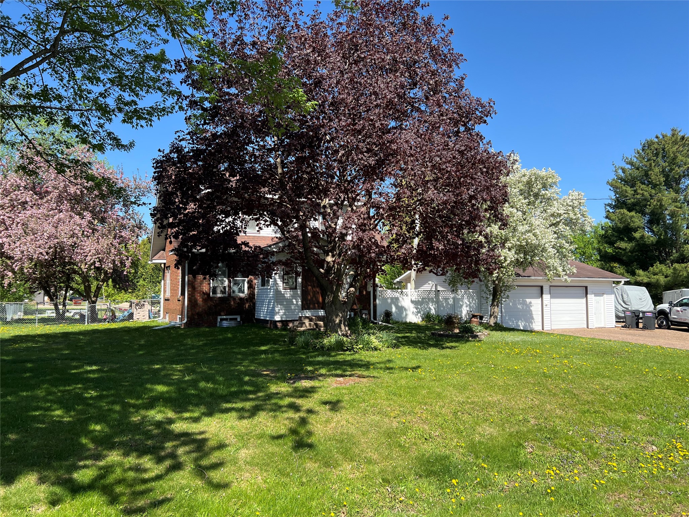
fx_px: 518
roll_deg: +0.4
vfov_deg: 53.1
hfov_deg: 67.3
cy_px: 258
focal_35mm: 26
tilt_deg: +4.4
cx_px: 344
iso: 50
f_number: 1.5
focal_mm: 5.7
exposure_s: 1/1934
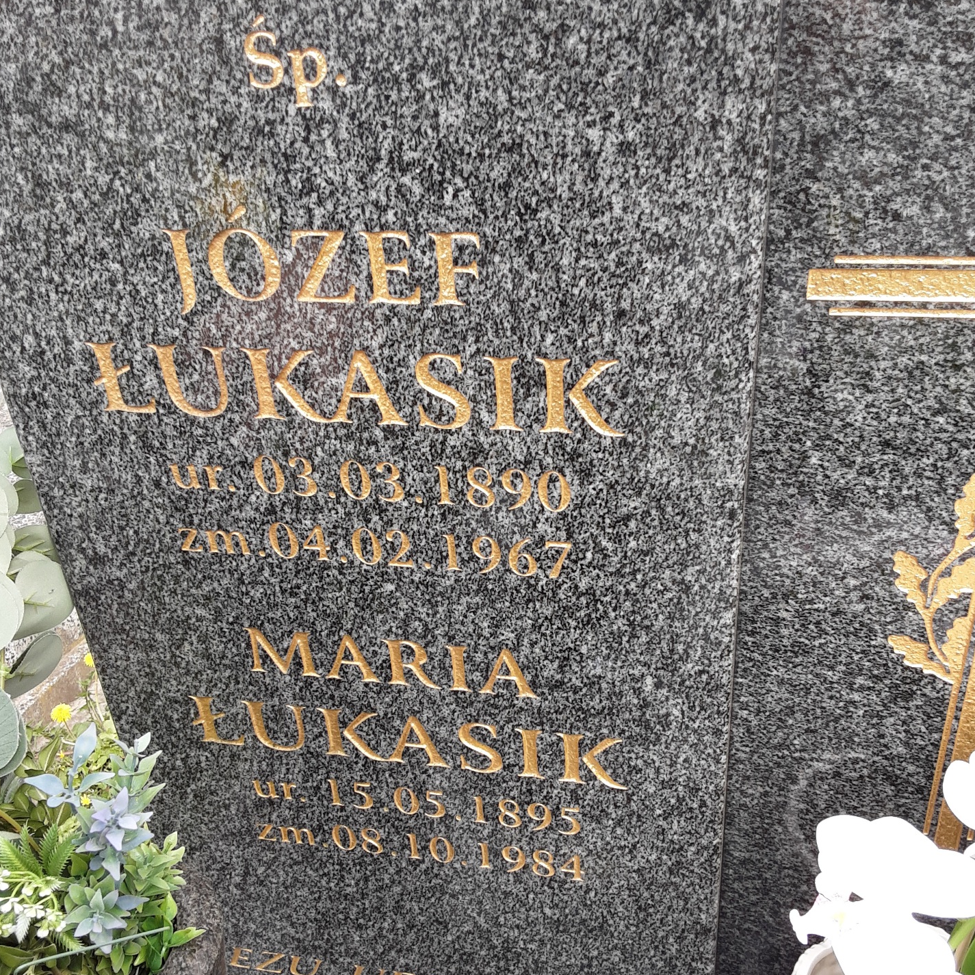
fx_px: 1083
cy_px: 586
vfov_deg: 48.2
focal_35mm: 34
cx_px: 481
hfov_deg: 48.4
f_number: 1.9
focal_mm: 2.9
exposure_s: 1/270
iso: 40
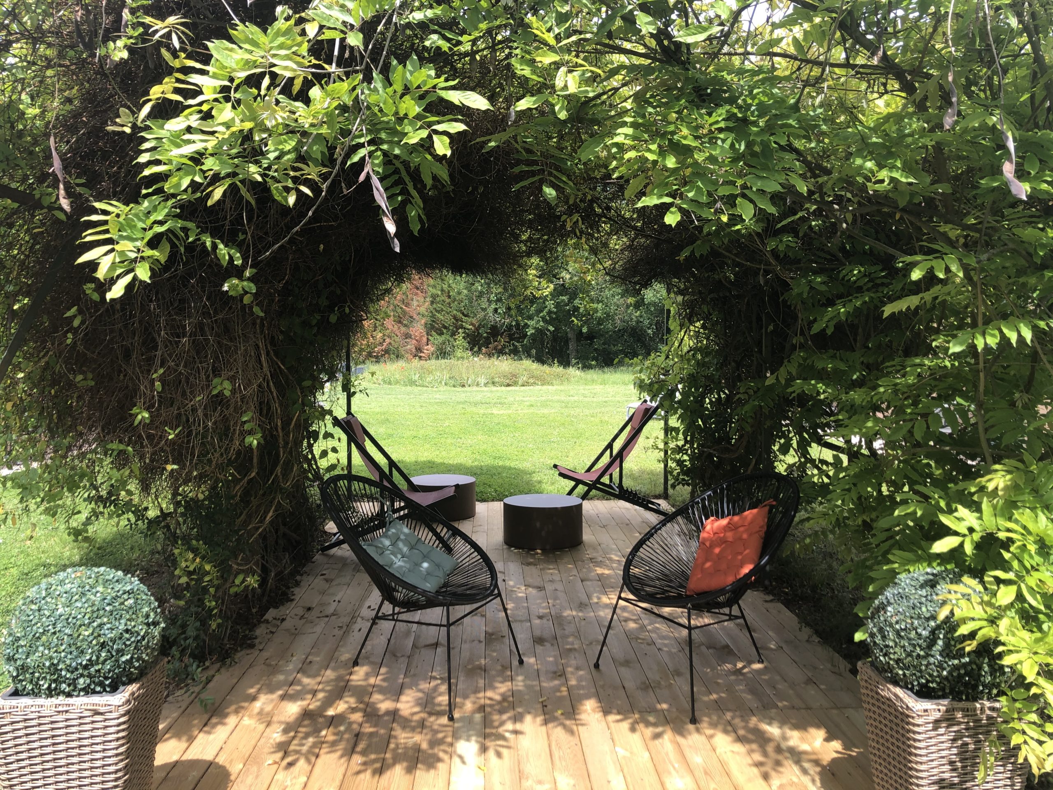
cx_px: 526
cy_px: 395
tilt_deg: -1.7
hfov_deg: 63.4
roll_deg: +0.5
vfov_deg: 49.7
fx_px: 852
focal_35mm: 28
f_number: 1.8
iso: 20
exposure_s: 1/432
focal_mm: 3.99
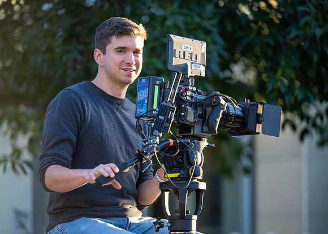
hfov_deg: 10.8
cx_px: 158
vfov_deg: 7.7
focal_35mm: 186
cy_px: 130
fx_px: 1731
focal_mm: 160
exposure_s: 1/1250
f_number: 2.8
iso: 640
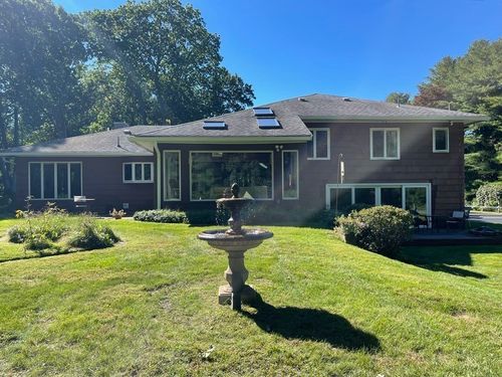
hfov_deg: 67.3
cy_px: 188
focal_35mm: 26
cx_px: 251
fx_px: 377
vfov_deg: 53.1
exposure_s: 1/1689
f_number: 1.6
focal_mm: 5.1
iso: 32
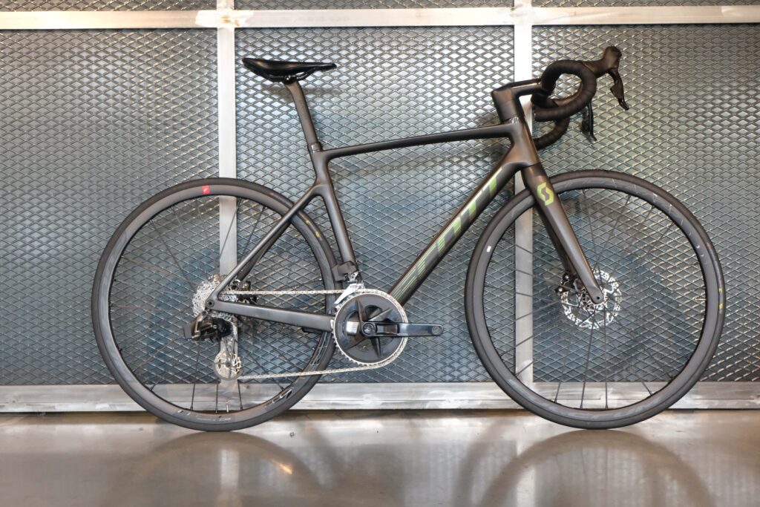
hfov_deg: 43.6
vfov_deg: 29.9
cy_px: 254
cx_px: 380
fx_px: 950
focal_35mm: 45
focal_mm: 30.2
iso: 3200
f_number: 3.6
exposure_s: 1/110
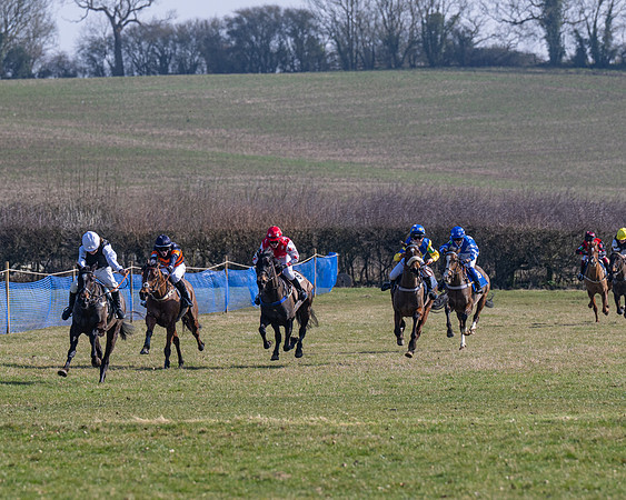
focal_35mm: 387
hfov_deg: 5.0
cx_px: 195
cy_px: 256
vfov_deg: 4.0
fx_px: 7173
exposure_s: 1/1250
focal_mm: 200
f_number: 5
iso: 200
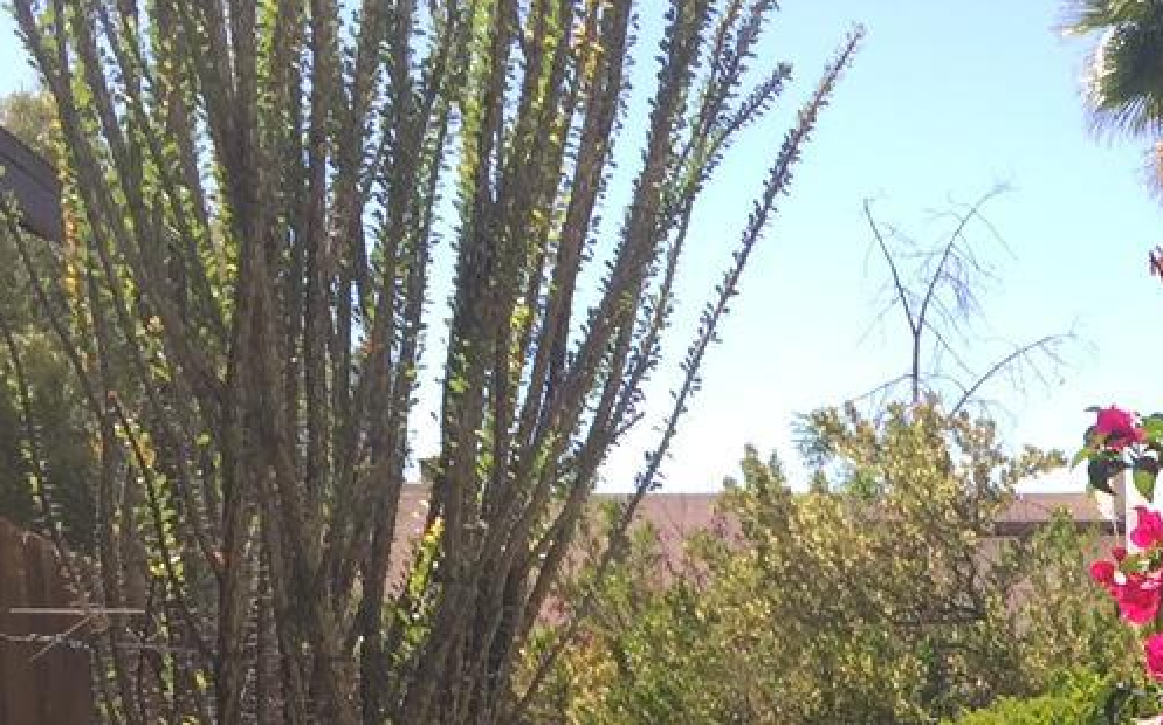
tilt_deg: -5.2
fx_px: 3199
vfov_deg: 12.1
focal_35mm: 101
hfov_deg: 19.2
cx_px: 1456
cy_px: 1223
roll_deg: +0.4
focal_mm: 4.15
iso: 32
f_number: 2.2
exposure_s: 1/860
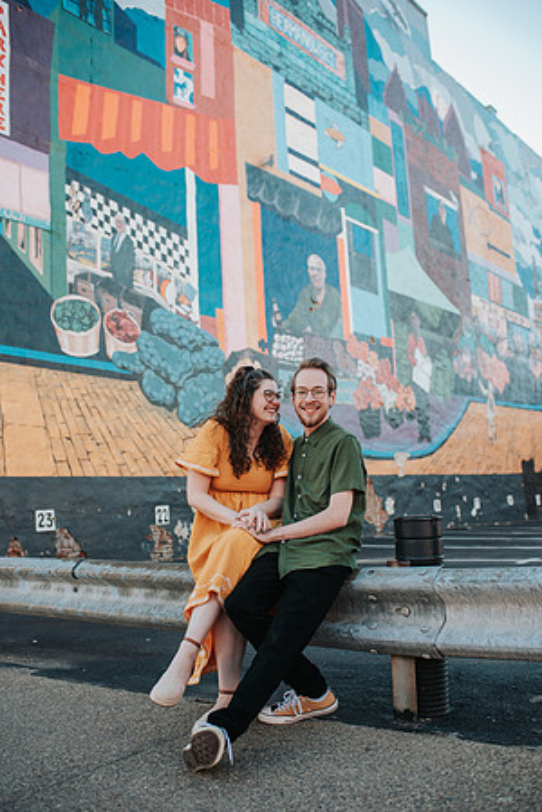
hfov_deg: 37.9
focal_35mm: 35
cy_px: 406
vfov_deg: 54.4
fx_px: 790
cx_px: 271
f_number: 3.2
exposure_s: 1/1250
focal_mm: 35
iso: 640
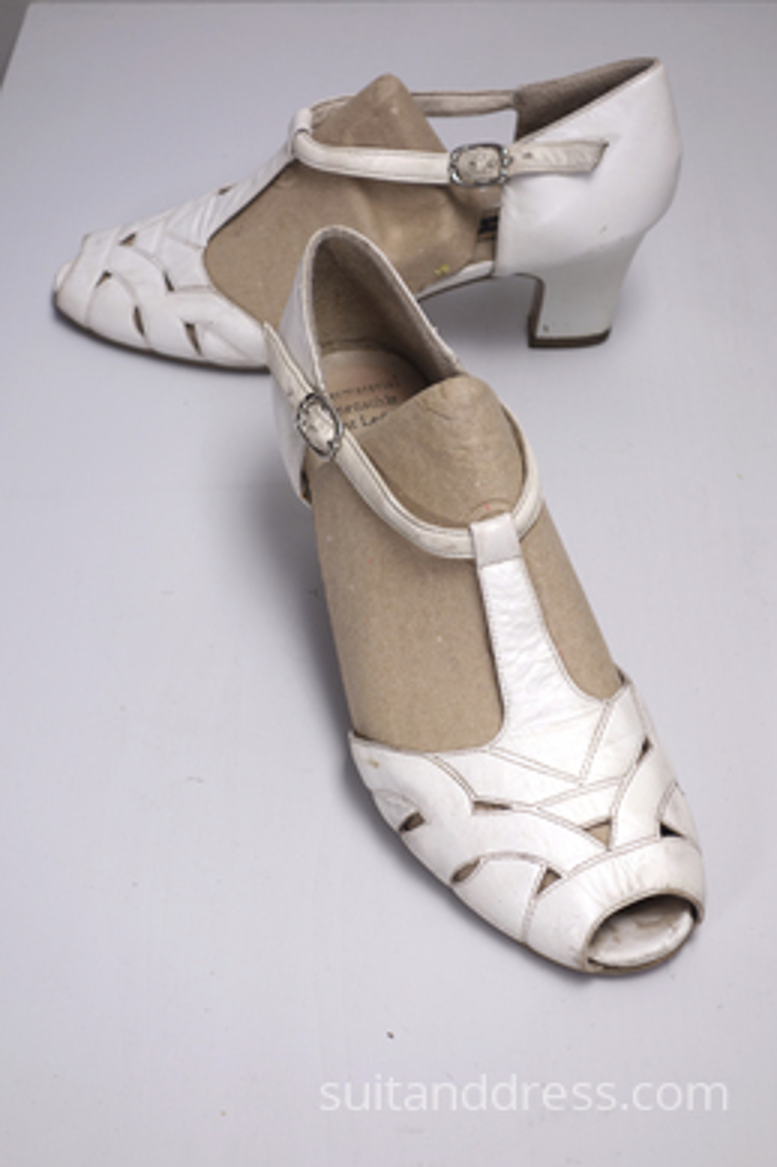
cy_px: 584
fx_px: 2333
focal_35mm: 72
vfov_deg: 28.1
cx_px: 388
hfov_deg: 18.9
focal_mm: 26.57
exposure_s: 1/80
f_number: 4.5
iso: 200
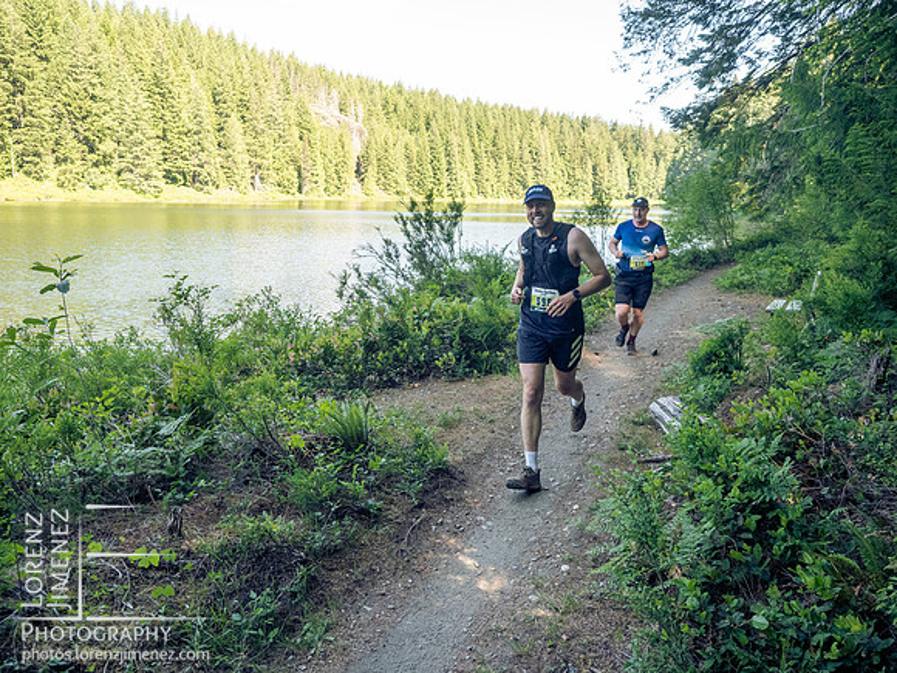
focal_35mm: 26
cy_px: 336
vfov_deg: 53.1
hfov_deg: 67.3
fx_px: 674
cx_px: 448
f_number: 2.8
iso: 1000
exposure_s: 1/1000
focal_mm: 13
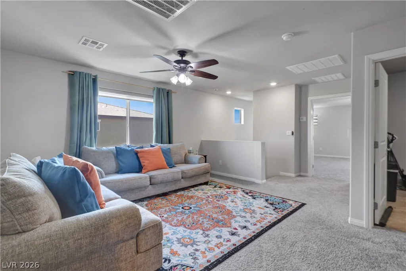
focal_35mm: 16
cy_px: 136
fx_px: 186
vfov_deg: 72.1
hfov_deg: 95.0
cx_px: 203
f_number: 8
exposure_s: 1/20
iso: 400
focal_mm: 11
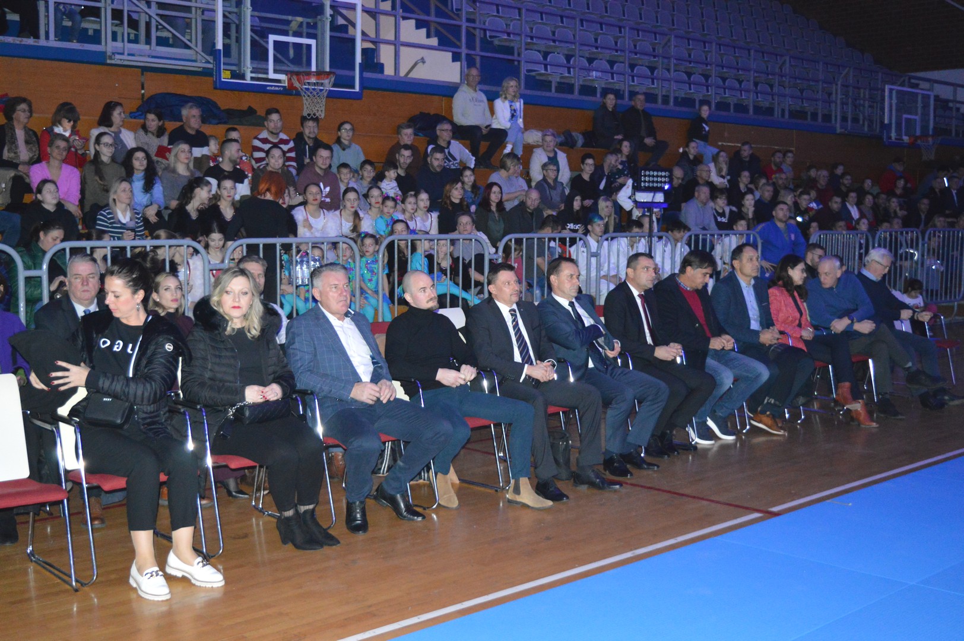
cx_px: 482
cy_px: 320
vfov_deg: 30.8
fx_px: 1164
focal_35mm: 44
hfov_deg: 45.0
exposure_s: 1/60
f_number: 4.2
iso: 3200
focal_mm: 29
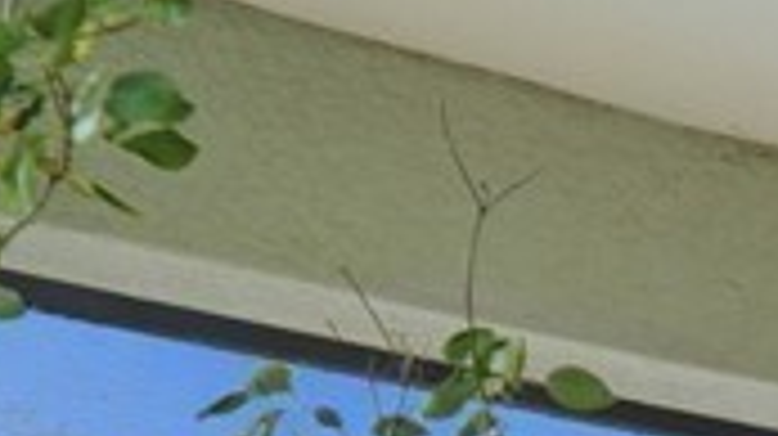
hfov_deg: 11.1
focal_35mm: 105
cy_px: 1400
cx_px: 2406
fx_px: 2164
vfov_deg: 8.9
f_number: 9
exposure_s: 1/500
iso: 400
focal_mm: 16
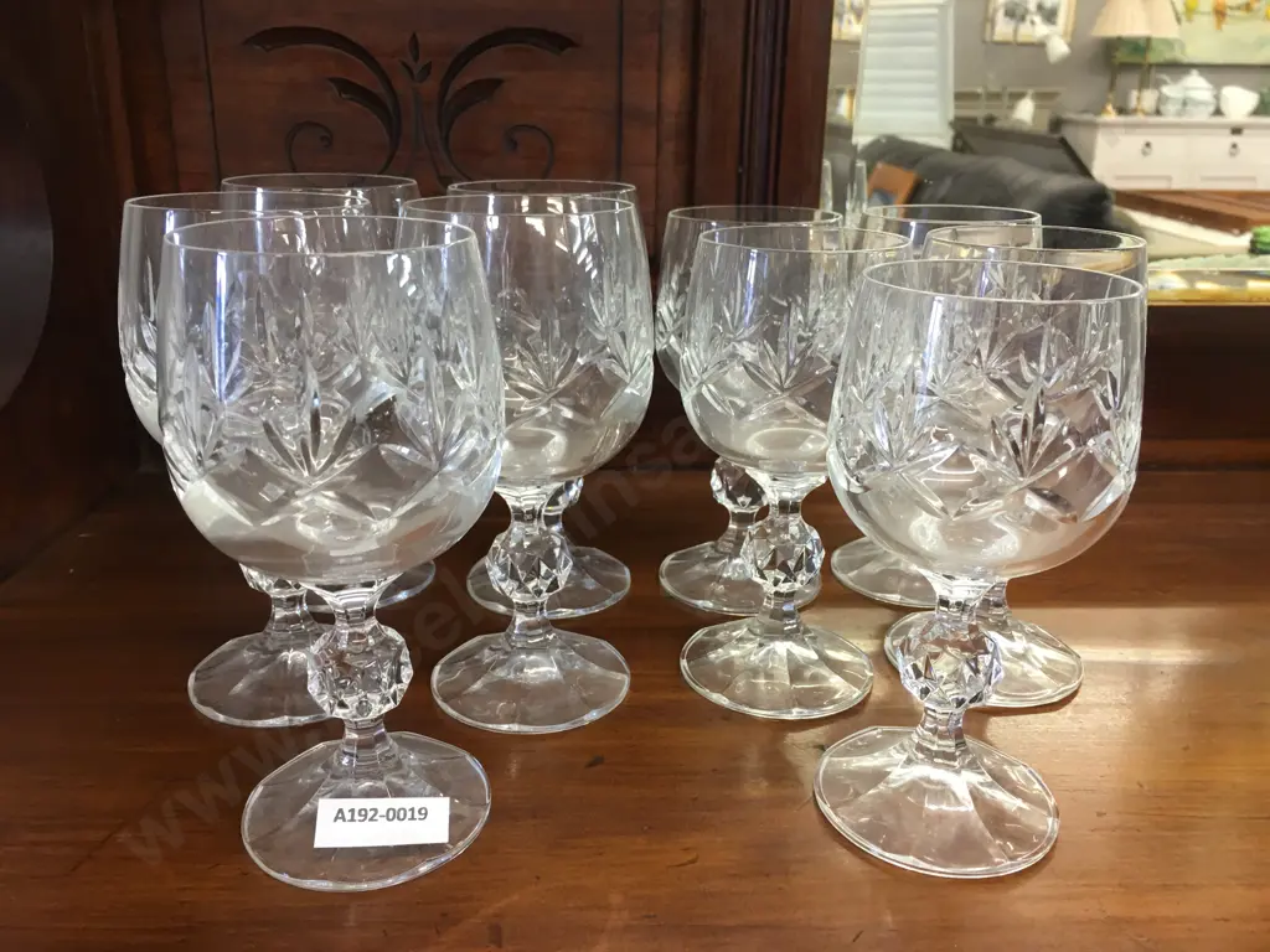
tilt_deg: -17.9
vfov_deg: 48.2
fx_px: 1064
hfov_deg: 61.7
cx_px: 635
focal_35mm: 29
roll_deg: -0.6
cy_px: 476
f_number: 2.2
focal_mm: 4.15
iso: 50
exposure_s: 1/17
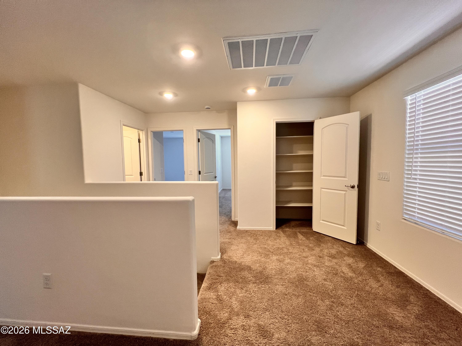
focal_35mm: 13
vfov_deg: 89.9
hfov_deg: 106.2
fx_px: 174
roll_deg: +0.5
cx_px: 231
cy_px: 173
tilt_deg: -3.6
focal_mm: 1.57
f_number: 1.8
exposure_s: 1/120
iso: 200
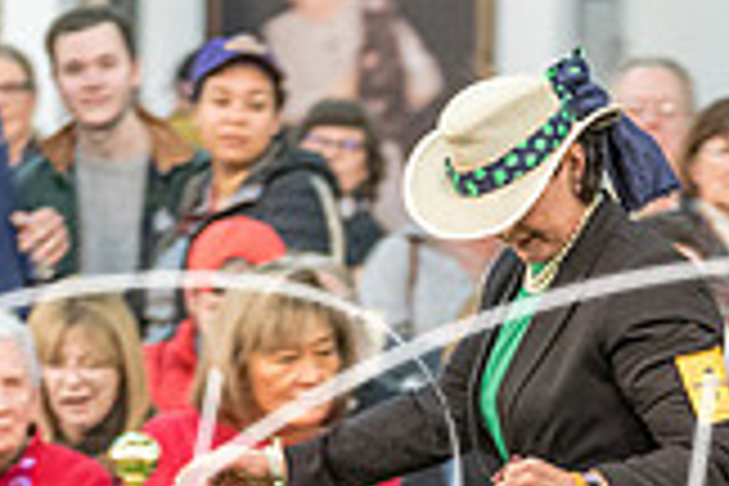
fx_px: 9395
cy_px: 862
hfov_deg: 4.4
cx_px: 702
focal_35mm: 464
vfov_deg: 3.0
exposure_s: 1/320
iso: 6400
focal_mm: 130
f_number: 2.8
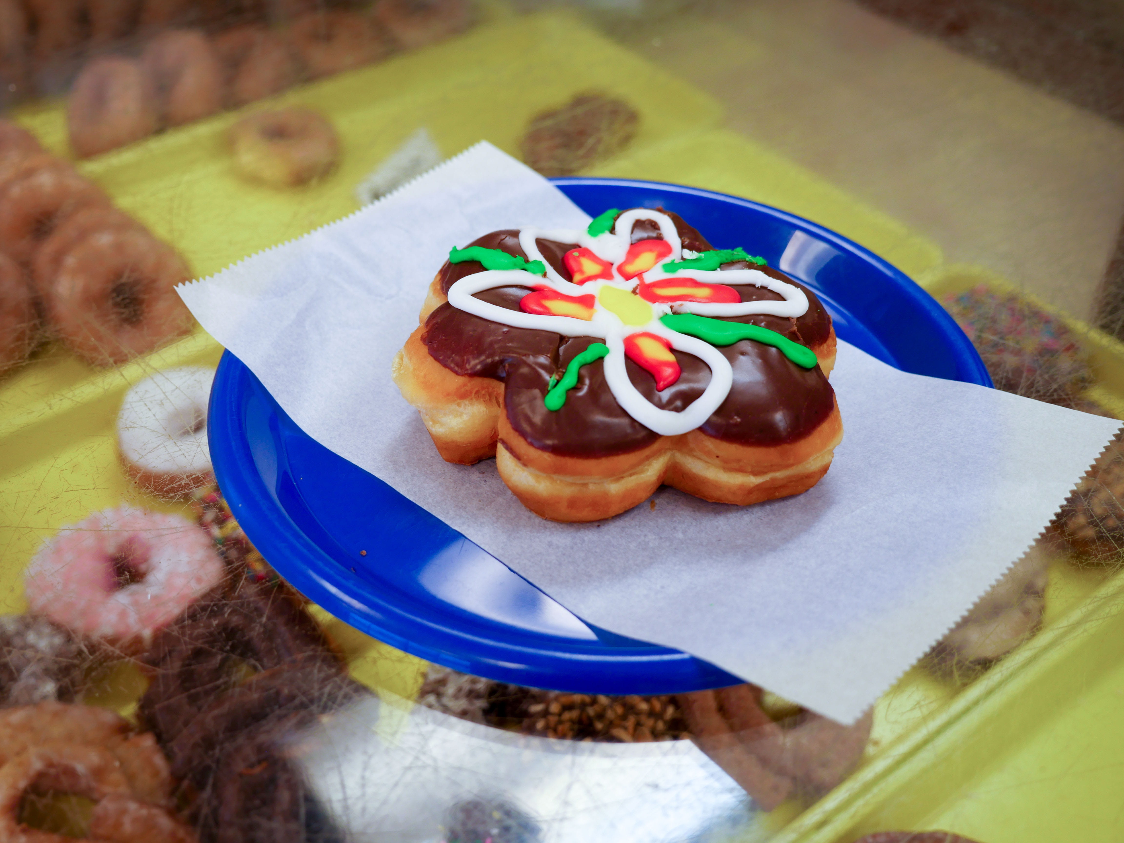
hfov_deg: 44.8
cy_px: 422
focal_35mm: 42
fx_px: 1364
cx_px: 562
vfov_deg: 34.3
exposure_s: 1/60
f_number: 2.8
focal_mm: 21
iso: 200
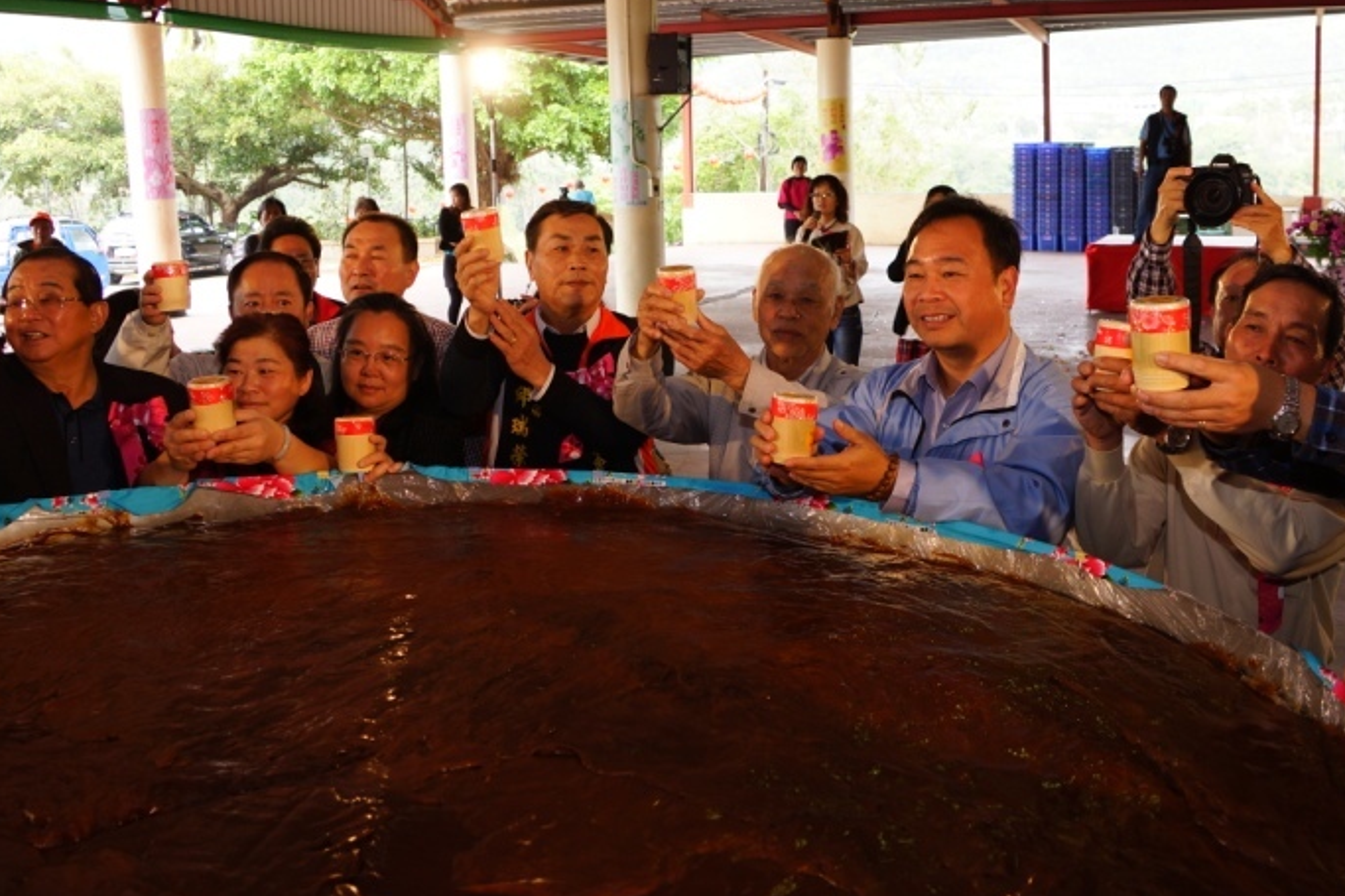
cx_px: 770
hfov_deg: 53.0
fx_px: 1345
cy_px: 344
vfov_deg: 36.7
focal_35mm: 36
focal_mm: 16
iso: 100
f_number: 4
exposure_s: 1/60
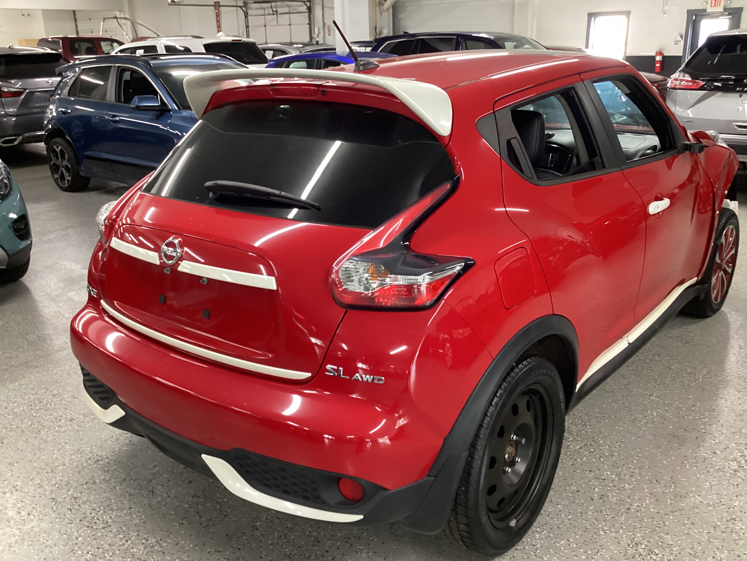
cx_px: 374
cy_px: 280
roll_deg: +0.2
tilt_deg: -22.5
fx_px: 669
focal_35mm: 31
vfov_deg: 45.4
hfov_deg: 58.4
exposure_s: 1/50
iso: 400
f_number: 2.4
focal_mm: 3.3
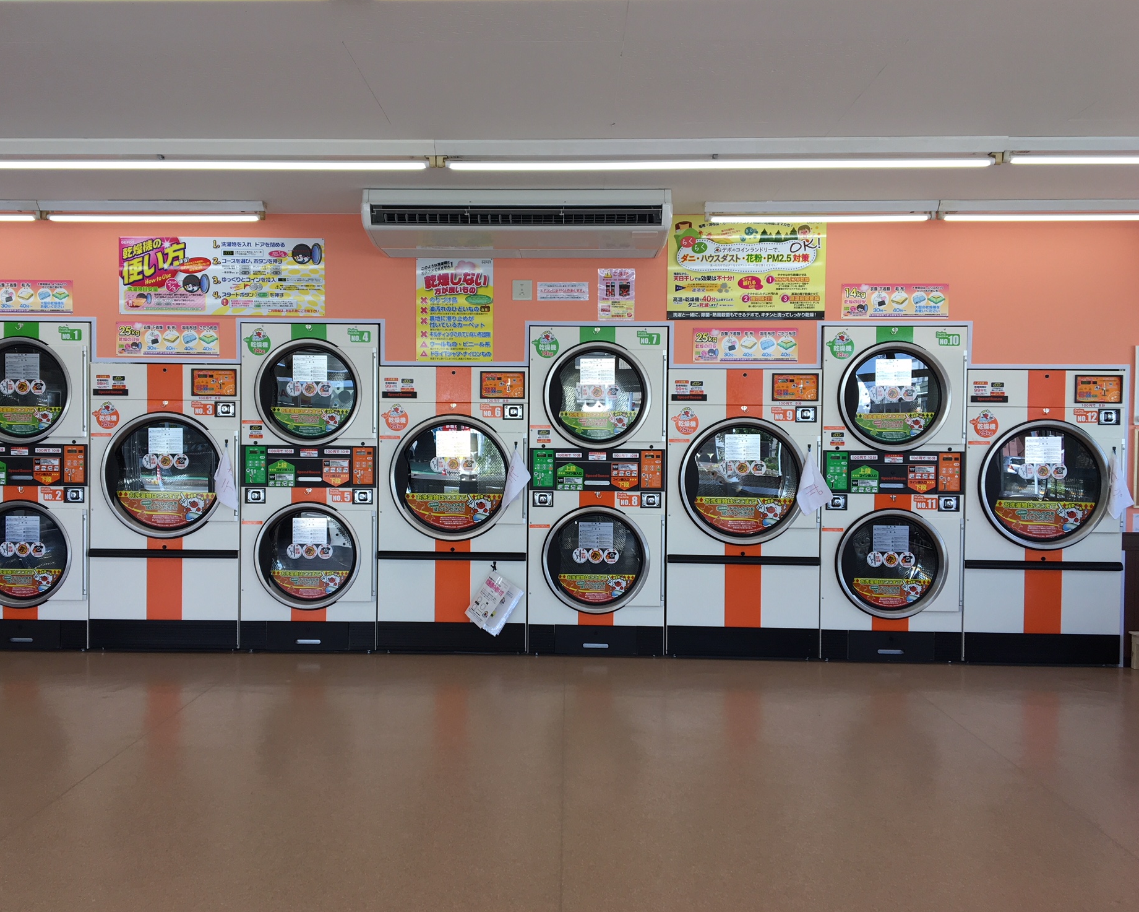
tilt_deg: -1.3
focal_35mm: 31
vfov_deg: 47.1
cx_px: 541
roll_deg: -0.7
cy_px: 459
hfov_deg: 57.1
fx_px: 1045
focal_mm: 4.15
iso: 25
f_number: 2.2
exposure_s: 1/120
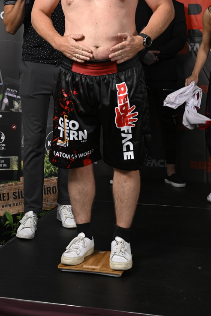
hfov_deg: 18.6
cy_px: 111
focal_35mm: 73
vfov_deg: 27.6
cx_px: 65
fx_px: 641
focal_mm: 52
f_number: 6.3
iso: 3200
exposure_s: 1/200
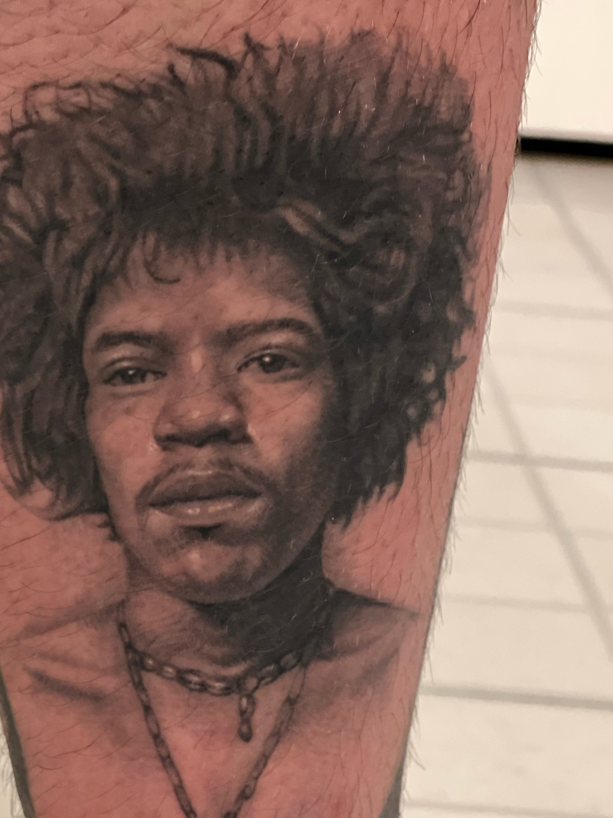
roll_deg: -5.6
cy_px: 580
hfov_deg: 12.9
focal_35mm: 115
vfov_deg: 17.1
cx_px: 202
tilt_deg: -19.6
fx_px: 2715
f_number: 2.8
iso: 400
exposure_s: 1/20
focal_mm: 9
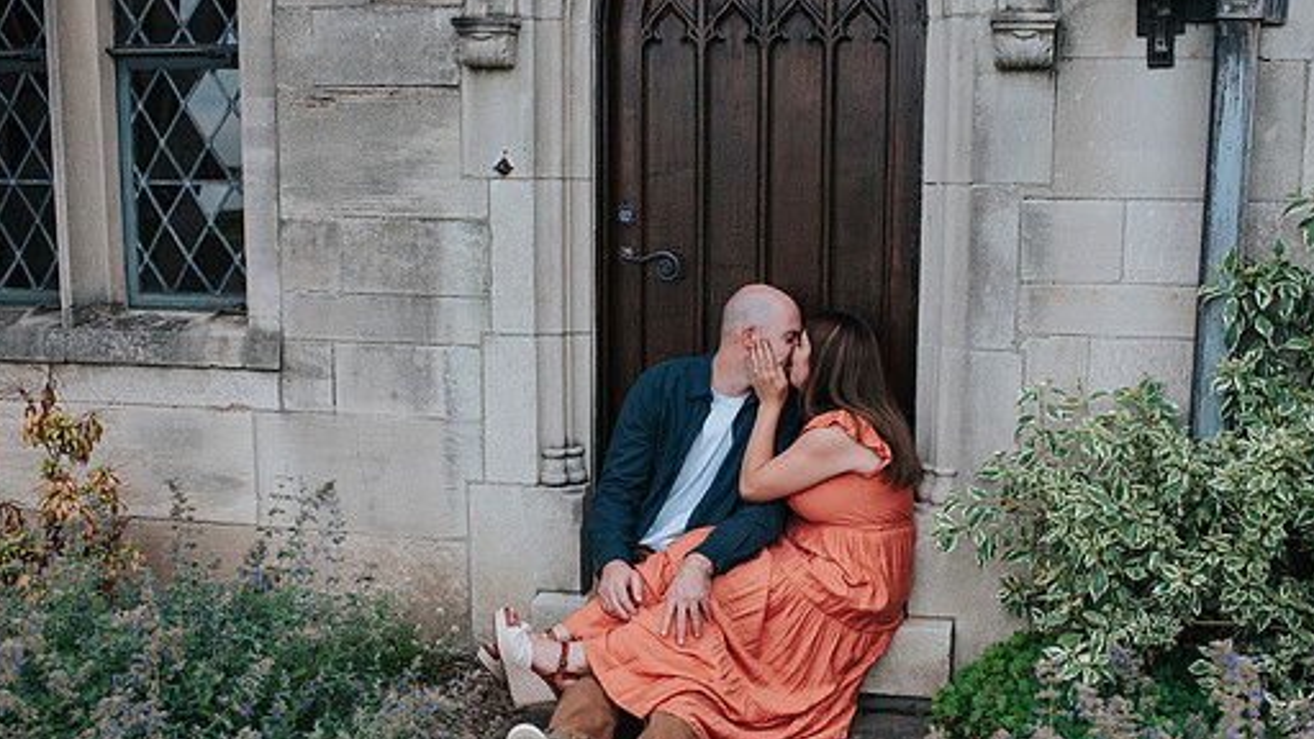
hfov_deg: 46.3
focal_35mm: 44
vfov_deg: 27.0
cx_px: 731
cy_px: 473
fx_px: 1533
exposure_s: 1/1250
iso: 1000
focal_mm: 35
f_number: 2.8
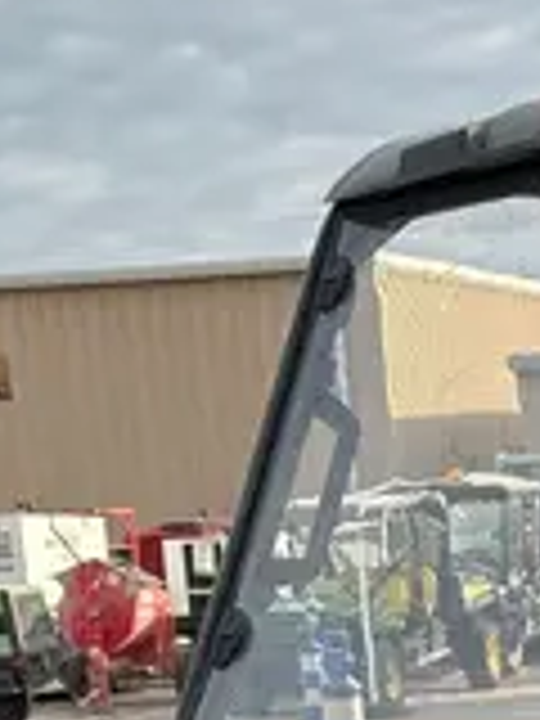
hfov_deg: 11.8
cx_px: 868
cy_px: 1204
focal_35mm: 119
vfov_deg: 14.9
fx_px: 2475
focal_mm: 5.96
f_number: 1.6
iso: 50
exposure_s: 1/1164
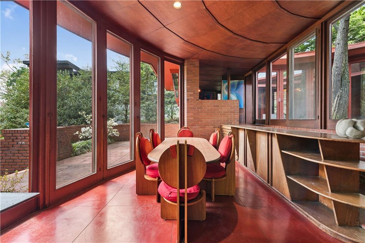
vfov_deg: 81.2
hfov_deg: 104.2
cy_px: 122
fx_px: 142
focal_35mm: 14
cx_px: 182
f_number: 7.1
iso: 50
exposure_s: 1/1.67
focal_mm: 14
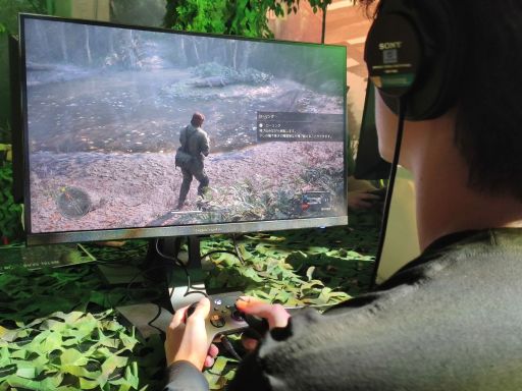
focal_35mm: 37
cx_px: 261
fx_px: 558
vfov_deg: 38.7
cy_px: 196
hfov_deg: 50.1
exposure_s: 1/50
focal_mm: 4.75
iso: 1107
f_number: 1.75
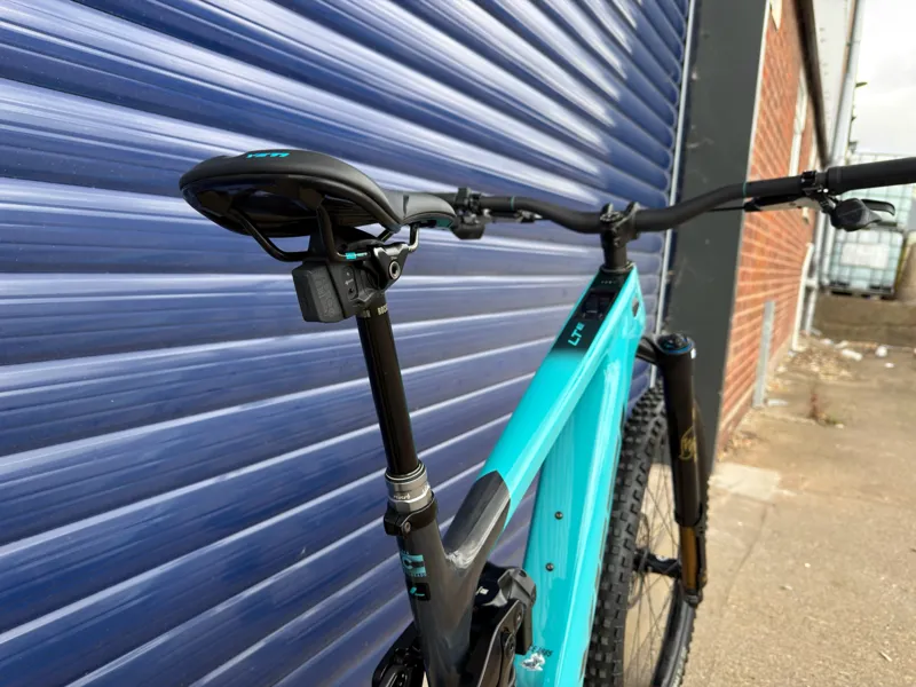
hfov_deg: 71.6
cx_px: 458
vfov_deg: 56.8
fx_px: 635
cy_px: 344
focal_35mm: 24
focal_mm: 6.76
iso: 64
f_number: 1.78
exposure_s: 1/604
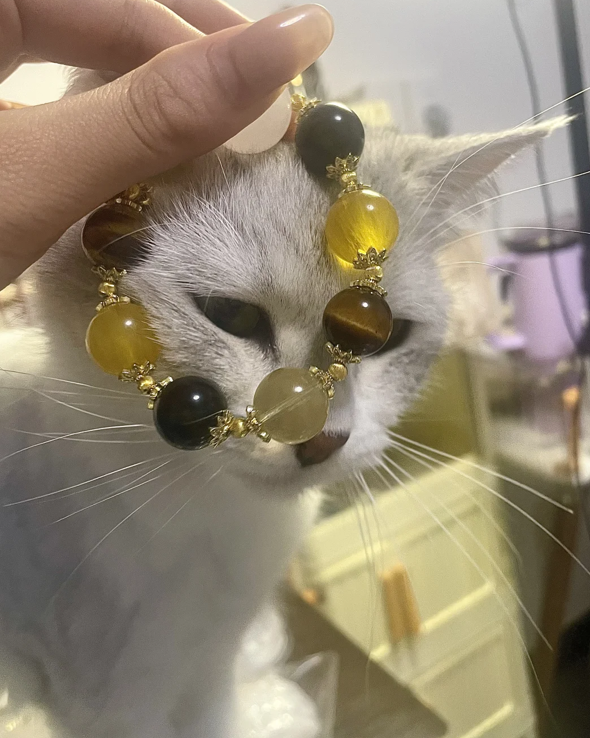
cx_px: 296
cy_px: 349
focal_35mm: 28
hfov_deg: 51.5
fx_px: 611
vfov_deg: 62.2
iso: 125
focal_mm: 4.2
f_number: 1.6
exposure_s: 1/60
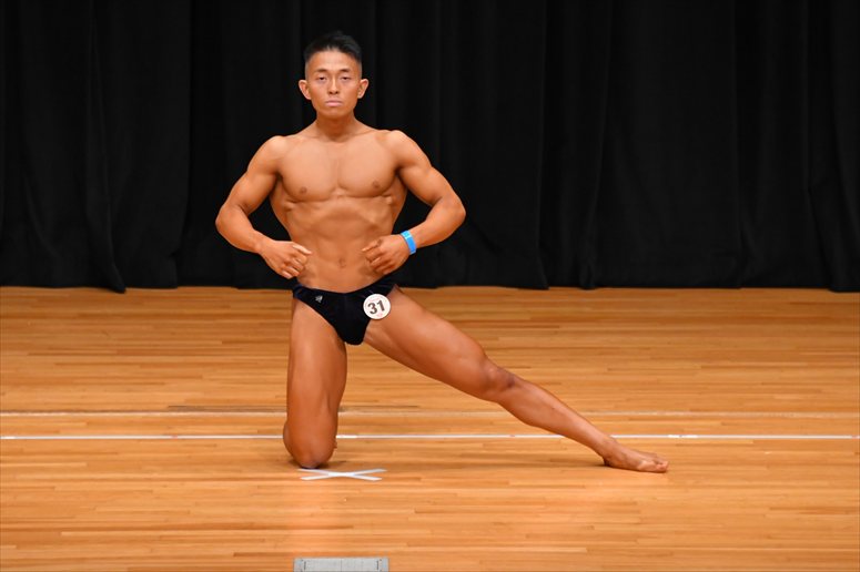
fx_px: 8238
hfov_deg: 6.0
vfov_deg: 4.0
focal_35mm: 345
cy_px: 286
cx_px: 430
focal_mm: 230
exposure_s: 1/400
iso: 3200
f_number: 5.6
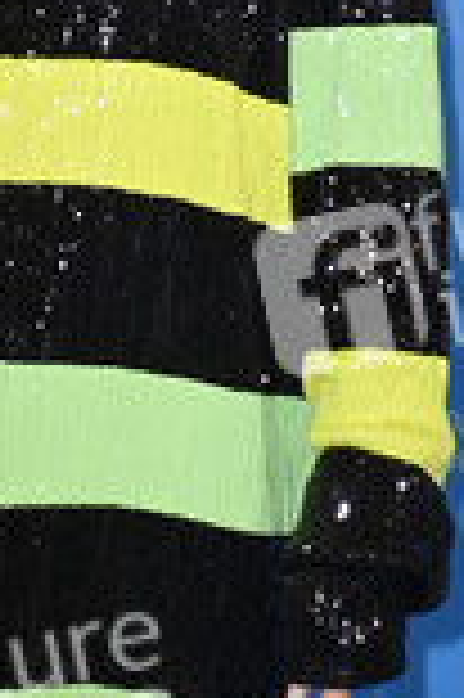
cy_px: 45
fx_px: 4514
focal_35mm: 233
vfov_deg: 8.8
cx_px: 77
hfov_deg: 5.9
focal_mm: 90
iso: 800
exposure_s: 1/200
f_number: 5
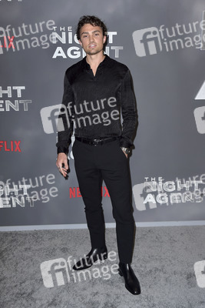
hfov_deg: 35.1
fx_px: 324
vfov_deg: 50.7
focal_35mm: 38
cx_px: 102
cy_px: 154
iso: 400
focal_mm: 38
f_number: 6.3
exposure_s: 1/250
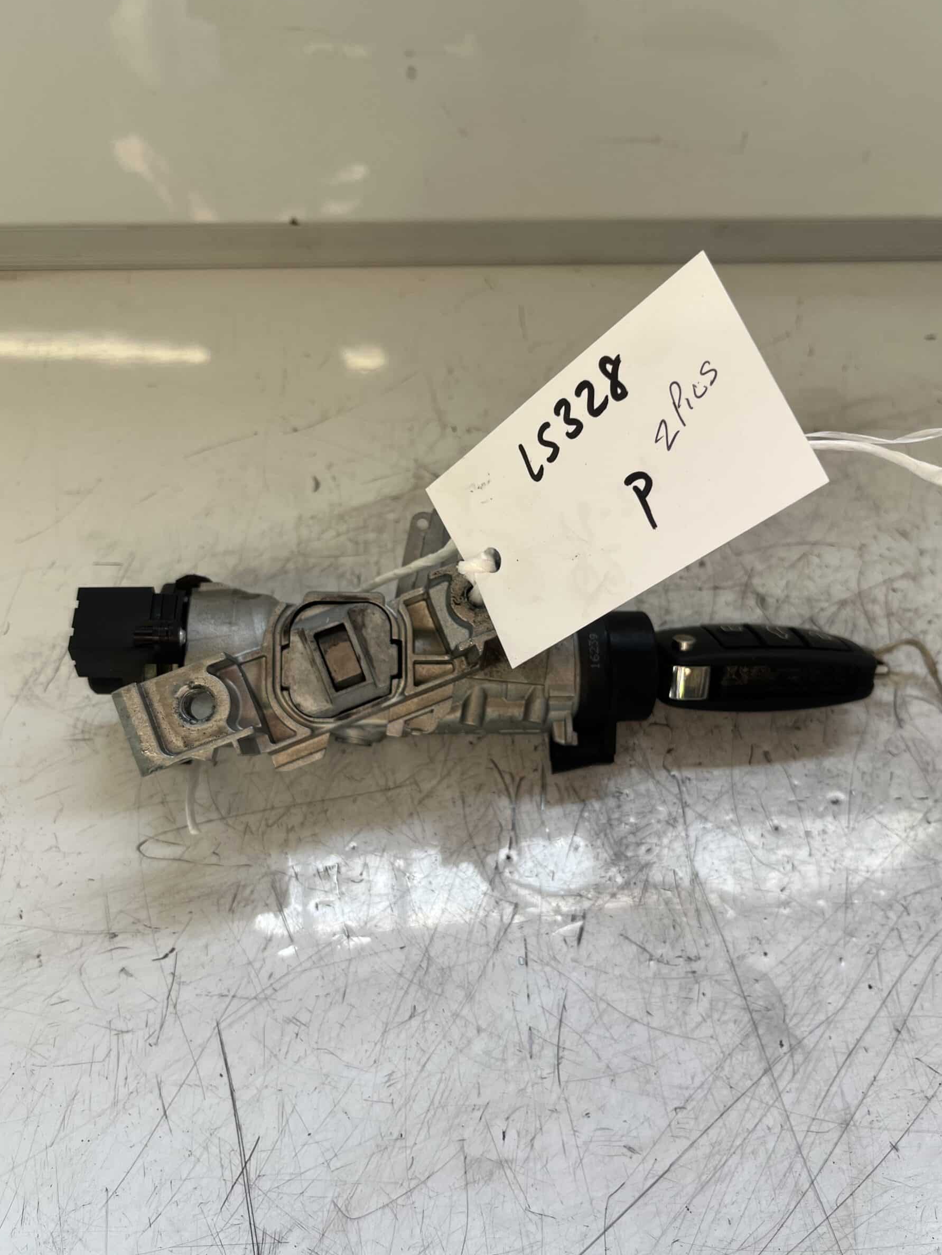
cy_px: 617
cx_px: 482
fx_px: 1016
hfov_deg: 49.7
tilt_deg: -53.2
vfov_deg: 63.4
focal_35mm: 28
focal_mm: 5.1
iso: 40
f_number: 1.6
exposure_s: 1/122
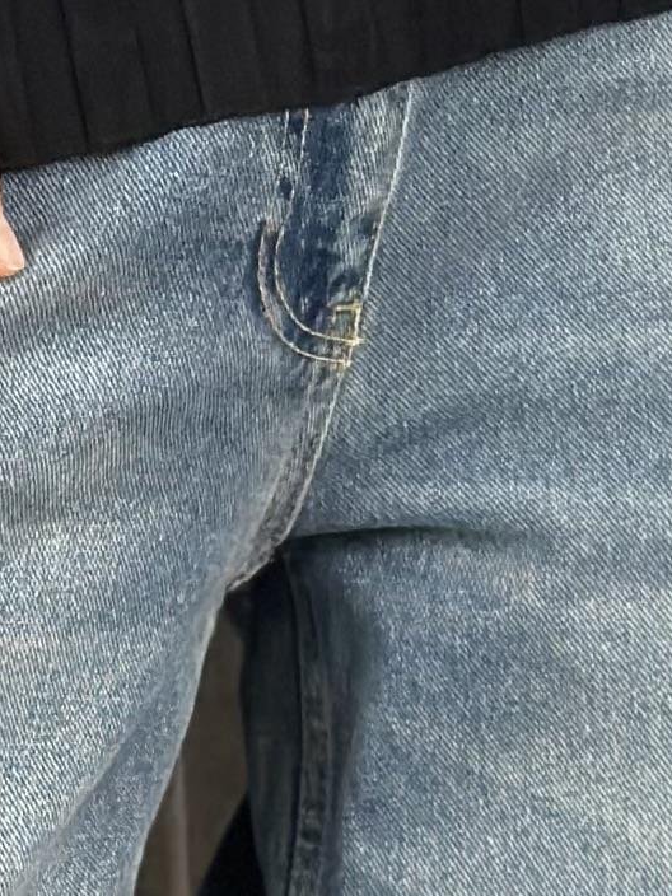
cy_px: -621
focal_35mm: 275
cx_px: -197
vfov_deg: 7.0
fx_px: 7118
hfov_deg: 5.4
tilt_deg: -25.5
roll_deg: +1.7
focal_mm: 6.86
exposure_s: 1/100
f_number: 1.78
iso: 200
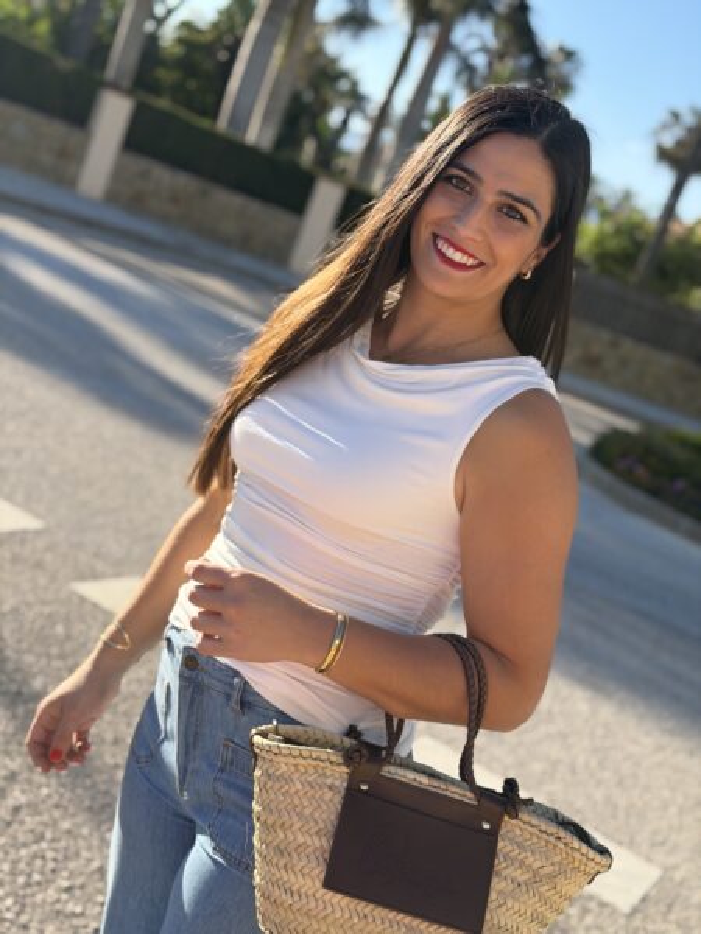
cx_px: 350
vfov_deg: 39.7
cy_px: 467
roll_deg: -21.2
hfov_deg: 30.3
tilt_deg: -9.1
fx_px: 1296
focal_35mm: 48
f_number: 1.78
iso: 80
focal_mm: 6.76
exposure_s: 1/2415
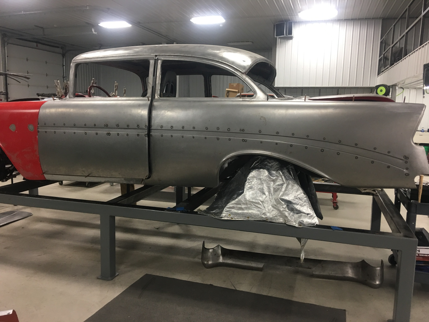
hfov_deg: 61.7
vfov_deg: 48.2
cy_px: 161
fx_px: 359
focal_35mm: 29
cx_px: 214
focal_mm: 4.15
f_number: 2.2
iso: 40
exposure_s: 1/30
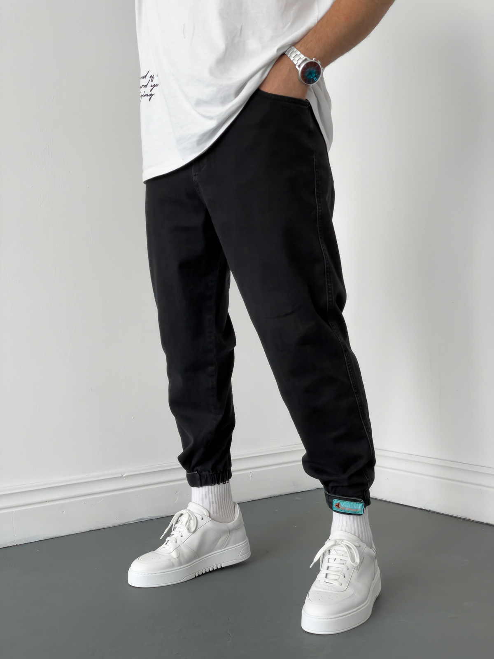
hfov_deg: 28.0
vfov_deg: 36.8
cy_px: 330
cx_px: 247
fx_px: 989
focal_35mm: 52
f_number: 2
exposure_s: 1/120
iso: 80
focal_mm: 6
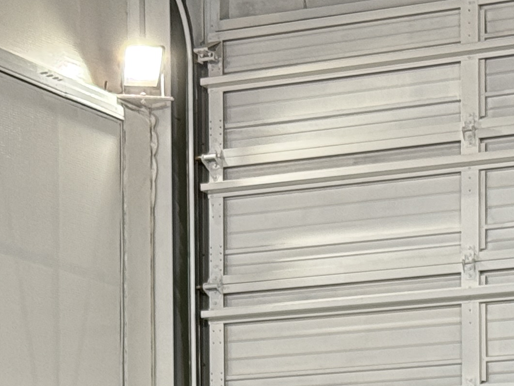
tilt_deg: +1.6
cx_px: 240
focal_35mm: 182
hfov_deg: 10.9
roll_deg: +0.3
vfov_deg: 7.9
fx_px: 2703
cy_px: 659
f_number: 1.78
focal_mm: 6.76
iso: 125
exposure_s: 1/60
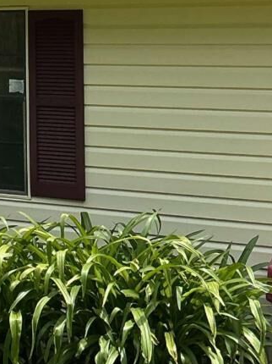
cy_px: -5
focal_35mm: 108
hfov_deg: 12.4
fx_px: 1133
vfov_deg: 17.8
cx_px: -234
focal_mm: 3
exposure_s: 1/1377
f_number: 1.8
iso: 25
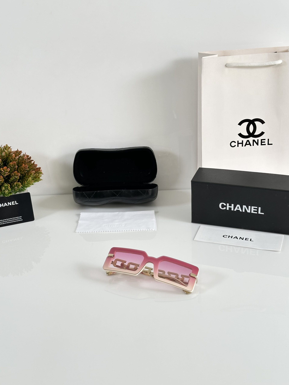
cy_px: 192
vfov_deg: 39.7
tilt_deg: -25.6
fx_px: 534
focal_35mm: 48
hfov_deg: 30.3
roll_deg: +2.4
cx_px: 144
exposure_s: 1/136
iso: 64
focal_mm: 6.86
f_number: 1.78
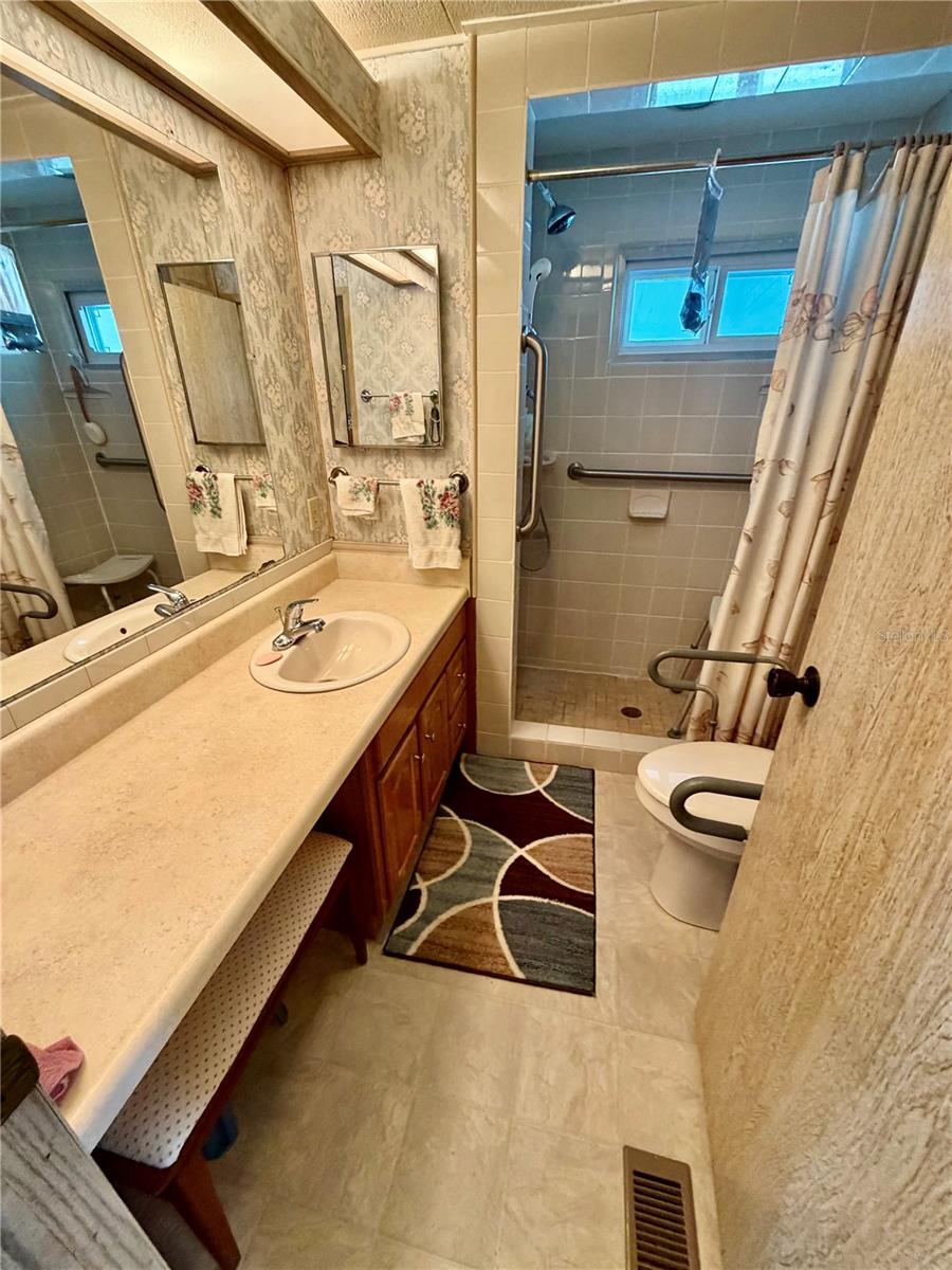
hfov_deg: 85.7
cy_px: 635
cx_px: 476
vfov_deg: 102.1
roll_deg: +0.6
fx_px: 513
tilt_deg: -25.7
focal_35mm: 14
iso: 250
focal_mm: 2.22
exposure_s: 1/60
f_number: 2.2
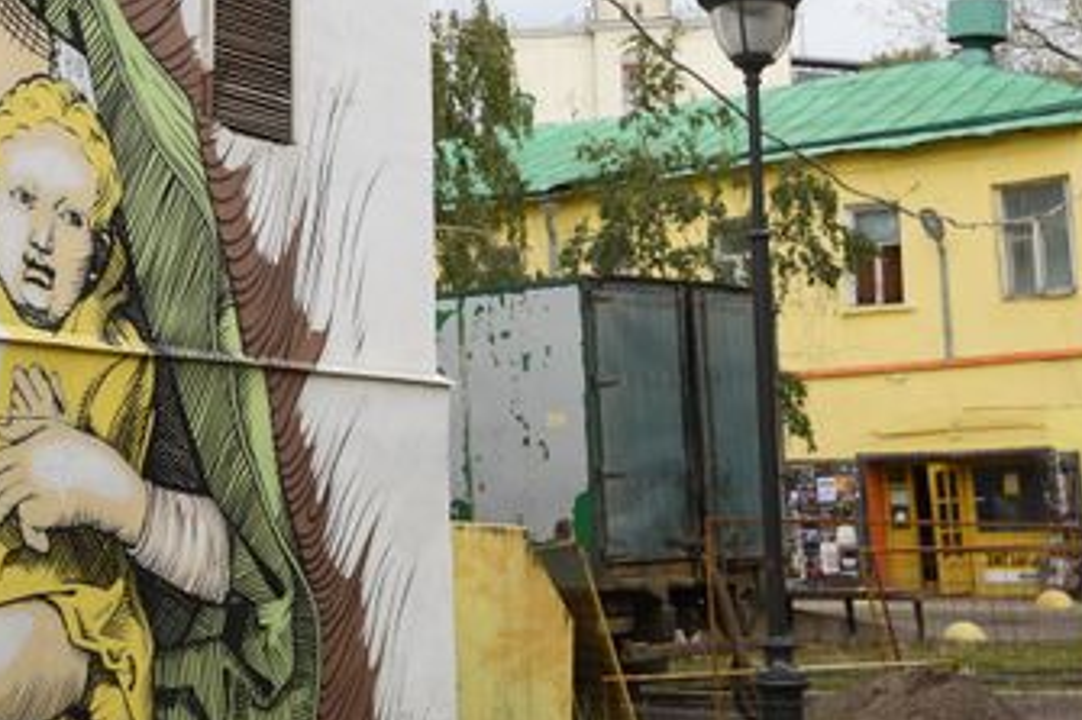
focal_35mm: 73
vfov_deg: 18.6
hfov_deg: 27.2
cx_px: 229
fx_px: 2193
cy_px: 194
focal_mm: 35
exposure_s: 1/200
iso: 64
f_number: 5
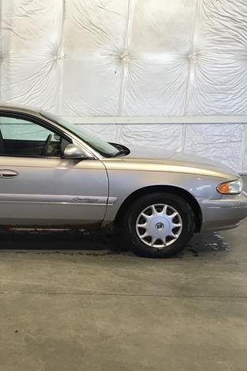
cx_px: 13
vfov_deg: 44.5
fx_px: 452
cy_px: 185
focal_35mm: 44
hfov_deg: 29.0
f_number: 2.4
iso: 64
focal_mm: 3.3
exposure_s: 1/30
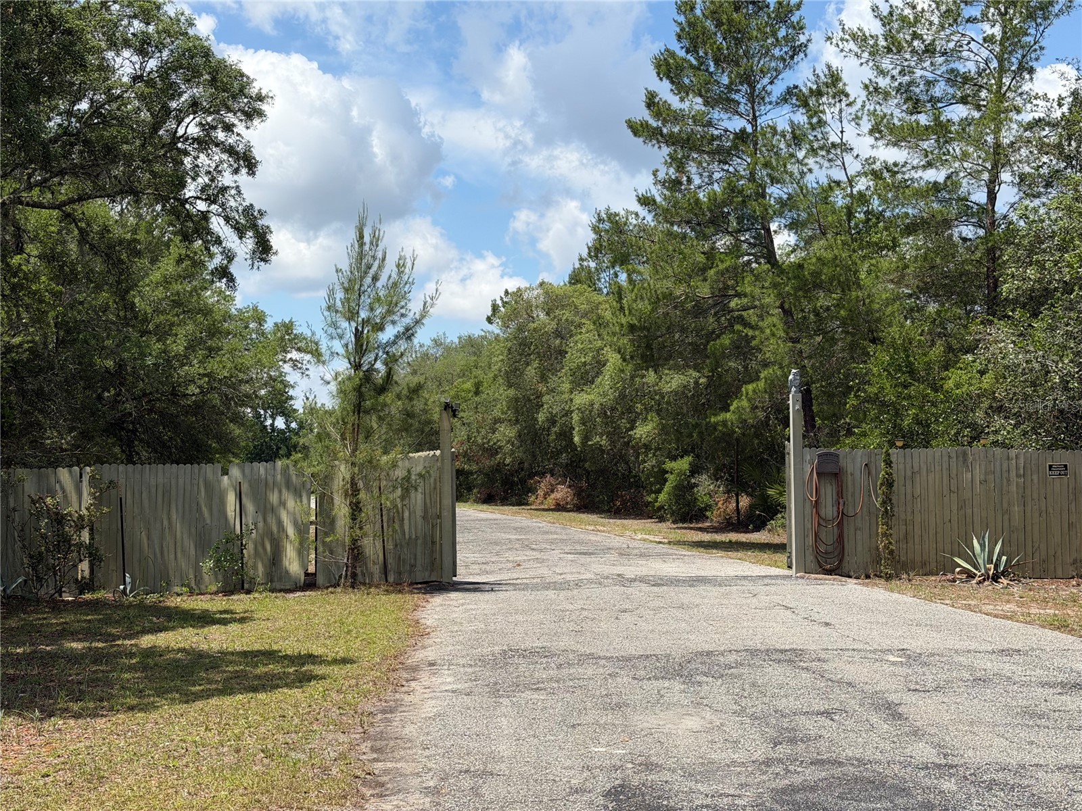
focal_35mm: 48
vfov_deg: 30.3
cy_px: 406
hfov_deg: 39.7
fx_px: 1500
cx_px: 541
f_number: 1.78
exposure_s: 1/4587
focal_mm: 6.76
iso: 64
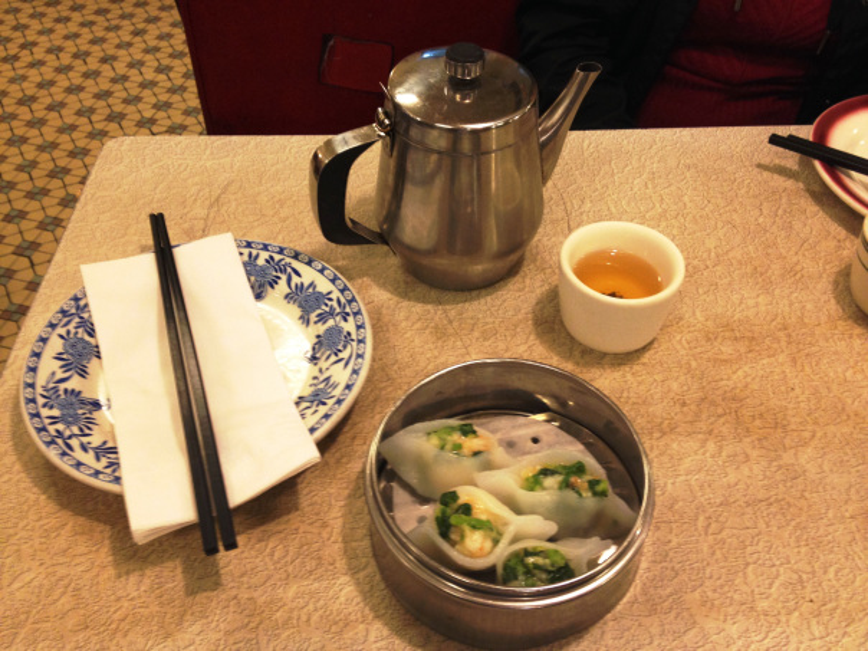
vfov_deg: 40.7
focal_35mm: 35
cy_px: 326
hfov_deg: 52.6
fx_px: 878
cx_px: 434
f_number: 2.4
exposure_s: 1/20
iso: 125
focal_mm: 4.28
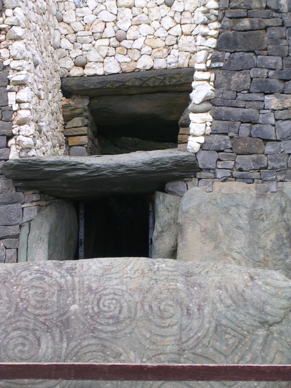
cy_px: 194
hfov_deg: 12.9
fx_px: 1289
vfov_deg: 17.1
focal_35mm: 115
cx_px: 146
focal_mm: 17.4
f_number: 4.9
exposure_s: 1/44.6
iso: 50
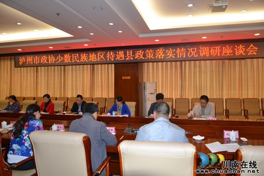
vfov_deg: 47.9
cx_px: 132
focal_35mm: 27
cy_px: 88
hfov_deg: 67.4
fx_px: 198
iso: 720
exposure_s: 1/60
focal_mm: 18
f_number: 3.5
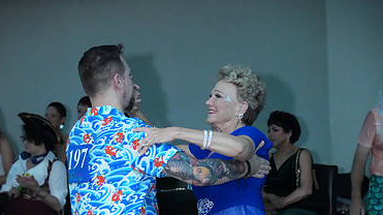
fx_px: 1431
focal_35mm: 141
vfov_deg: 8.5
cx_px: 186
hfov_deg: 15.2
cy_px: 271
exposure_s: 1/250
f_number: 4
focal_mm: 86
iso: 12800
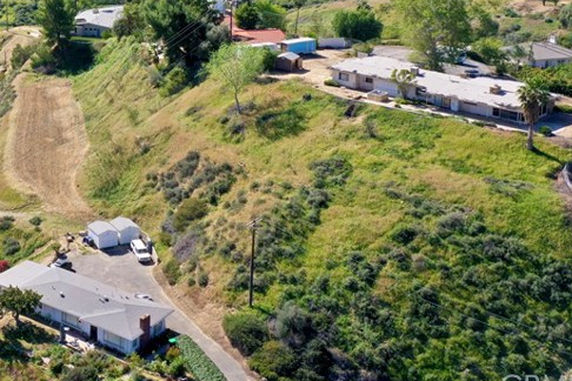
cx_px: 19
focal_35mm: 59
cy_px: 1
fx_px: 937
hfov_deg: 31.7
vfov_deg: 22.1
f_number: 8
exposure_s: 1/240
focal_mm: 10.26
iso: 100
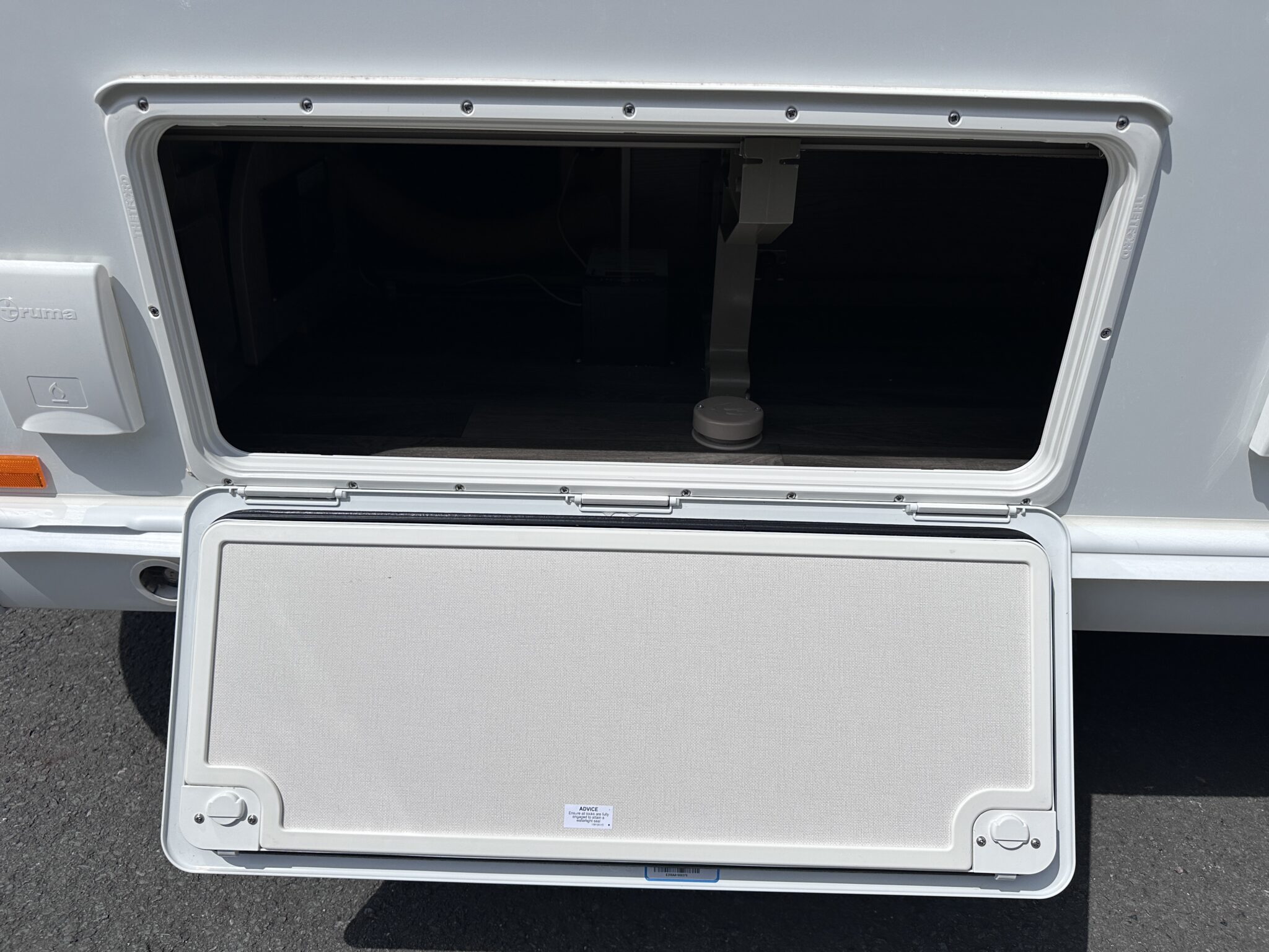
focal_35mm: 24
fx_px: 880
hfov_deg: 71.6
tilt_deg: -27.9
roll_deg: -0.6
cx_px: 634
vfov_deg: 56.8
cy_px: 476
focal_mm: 6.86
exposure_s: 1/13699
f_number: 1.78
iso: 80
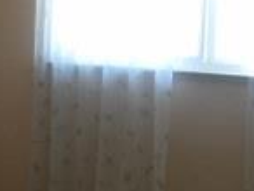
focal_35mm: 105
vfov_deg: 14.1
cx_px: -10
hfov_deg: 18.1
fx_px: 772
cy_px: 56
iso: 156
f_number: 2.8
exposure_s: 1/33
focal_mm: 4.3
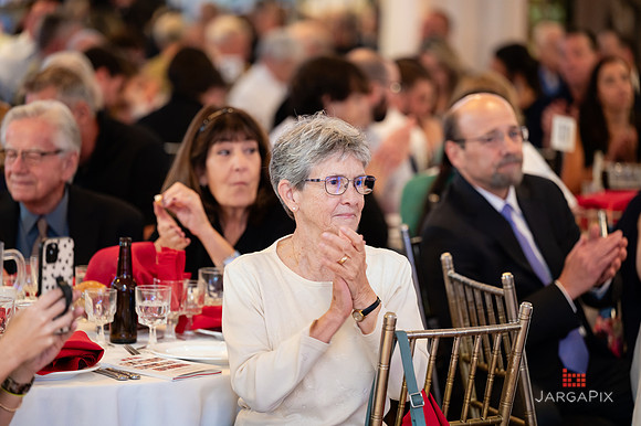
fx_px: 2701
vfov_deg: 9.0
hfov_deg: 13.5
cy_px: 213
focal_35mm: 152
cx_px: 320
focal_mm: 150
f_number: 3.2
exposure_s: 1/125
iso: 1250
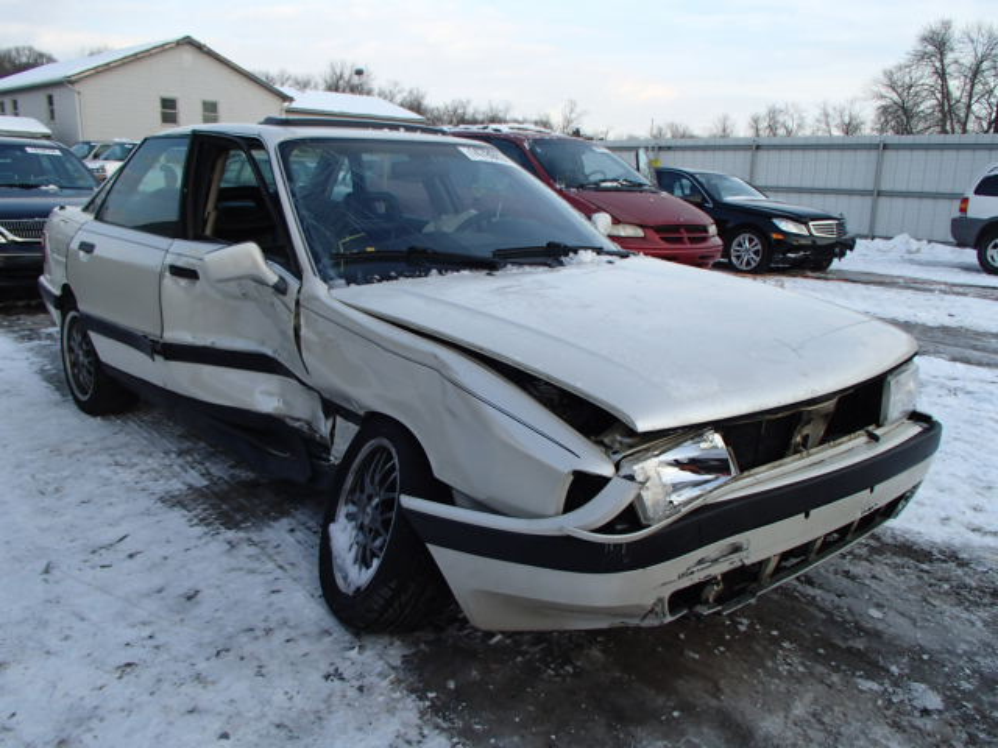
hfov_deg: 63.4
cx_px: 499
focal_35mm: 28
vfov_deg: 49.7
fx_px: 807
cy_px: 374
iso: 100
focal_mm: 5
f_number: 3.9
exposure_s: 1/320
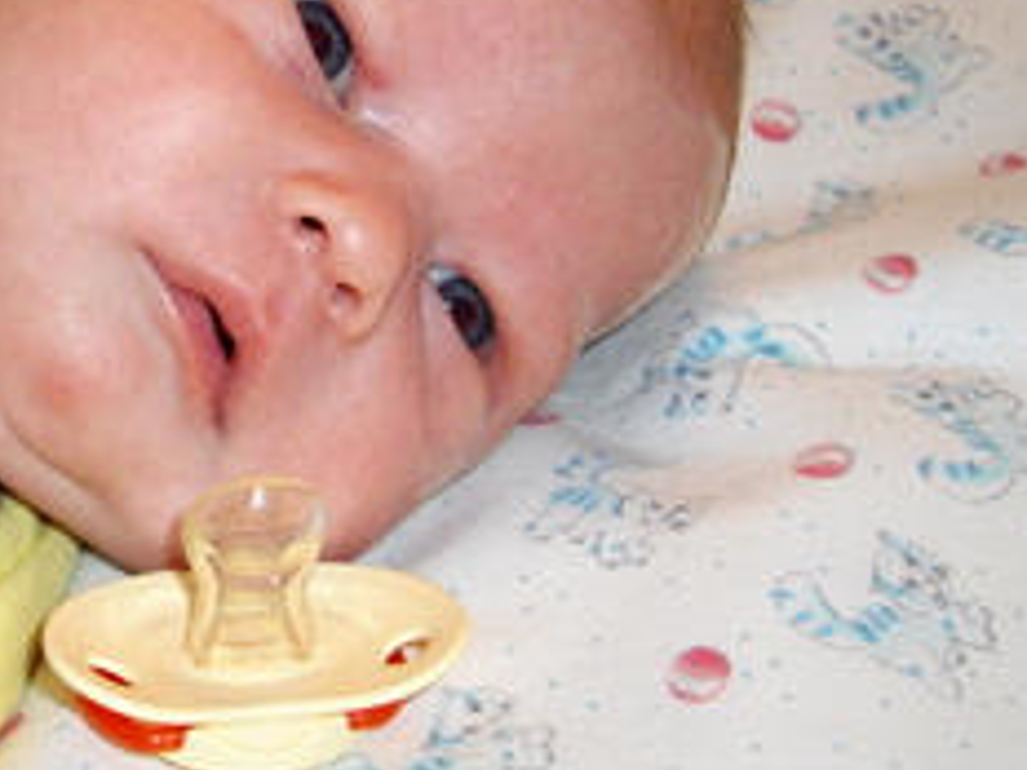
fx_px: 2670
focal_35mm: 90
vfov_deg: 16.4
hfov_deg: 21.1
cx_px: 31
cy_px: 316
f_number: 2.8
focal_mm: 7.9
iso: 400
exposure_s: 1/40
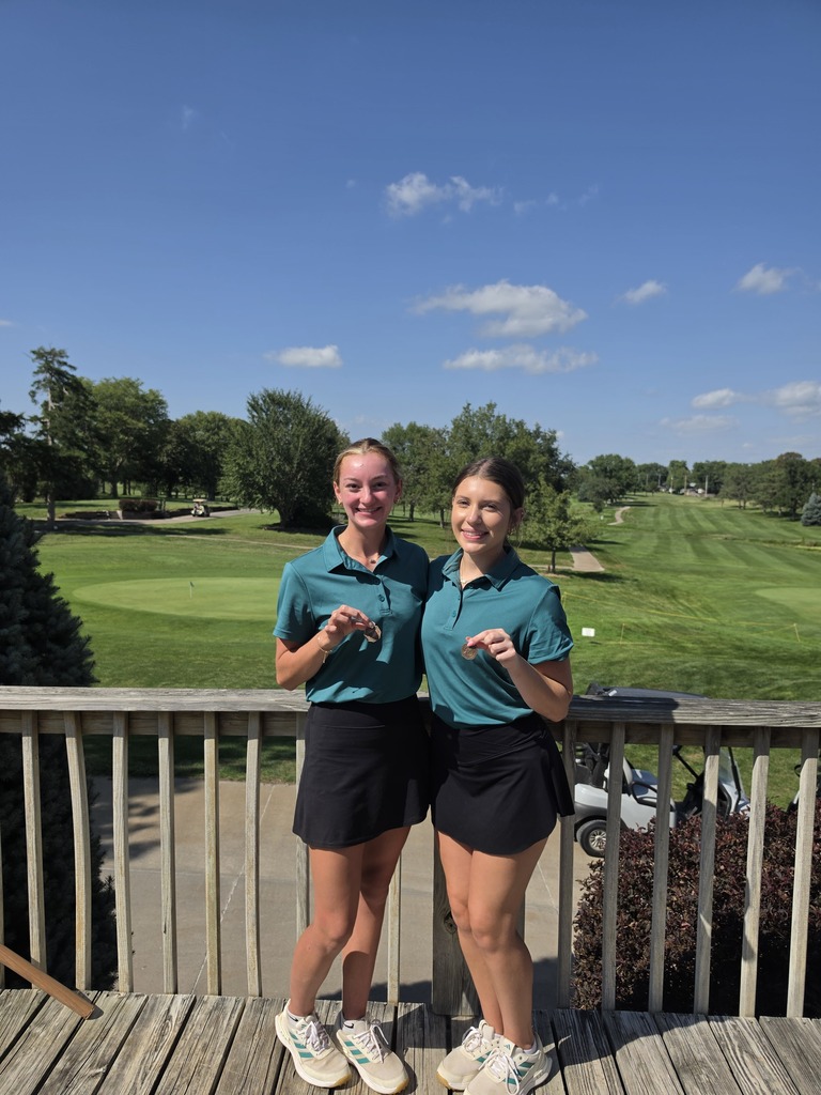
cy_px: 548
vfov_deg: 73.9
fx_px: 727
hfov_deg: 58.9
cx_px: 410
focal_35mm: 23
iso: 50
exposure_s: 1/7939
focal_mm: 6.5
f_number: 1.4
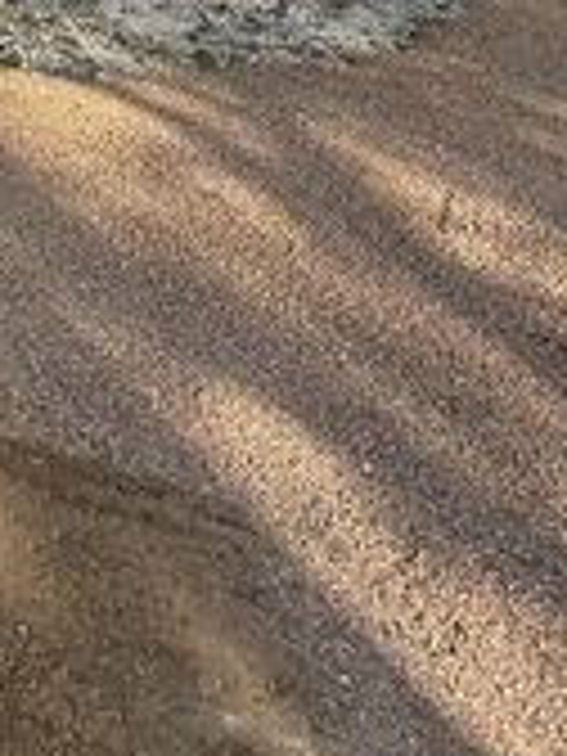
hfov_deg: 31.0
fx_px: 874
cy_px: -220
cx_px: -94
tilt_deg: -5.6
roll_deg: -1.1
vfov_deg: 34.0
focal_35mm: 40
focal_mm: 2.22
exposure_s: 1/424
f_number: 2.2
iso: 50
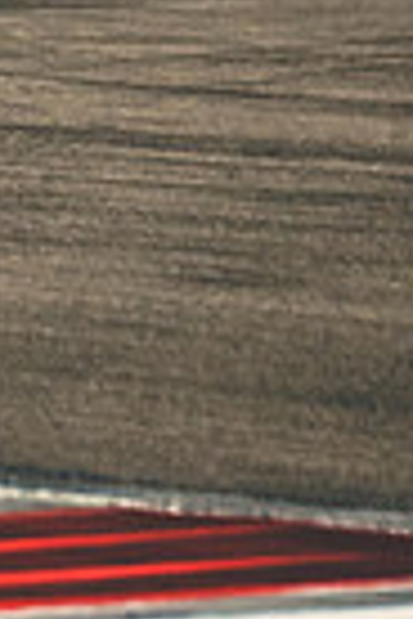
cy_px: -213
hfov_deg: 0.6
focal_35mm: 2273
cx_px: -871
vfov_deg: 0.9
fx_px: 39111
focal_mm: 359.6
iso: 800
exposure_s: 1/2500
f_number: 5.6
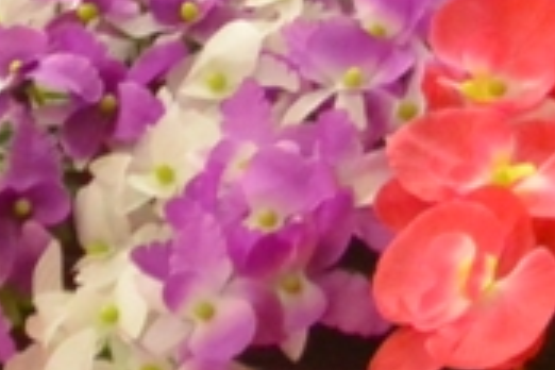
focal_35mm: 347
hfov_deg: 5.8
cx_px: 957
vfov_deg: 3.9
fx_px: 5349
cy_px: -649
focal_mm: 21.9
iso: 1600
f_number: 5
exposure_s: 1/30
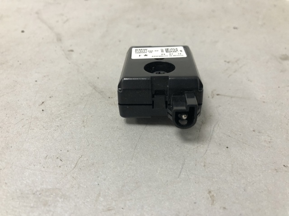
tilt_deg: -38.1
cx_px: 144
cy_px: 108
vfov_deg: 49.7
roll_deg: -1.5
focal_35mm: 28
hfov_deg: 63.4
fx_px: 234
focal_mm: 4
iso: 40
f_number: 1.8
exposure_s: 1/33
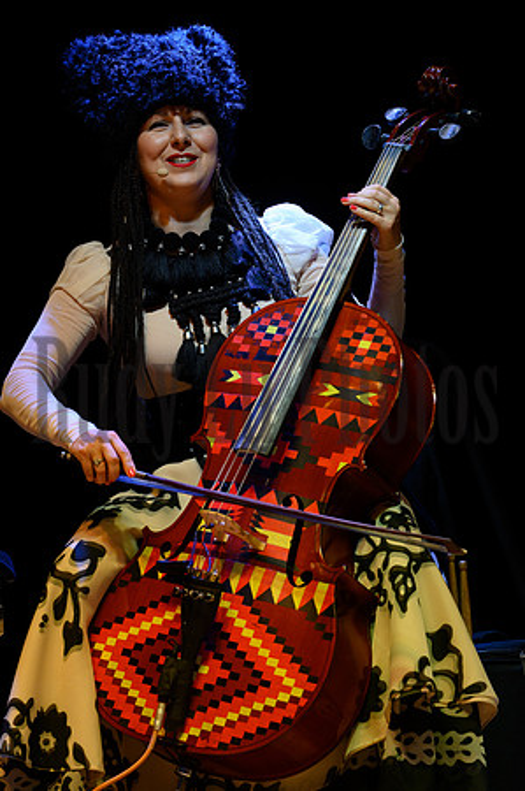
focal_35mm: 150
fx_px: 3289
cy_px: 396
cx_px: 262
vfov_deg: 13.7
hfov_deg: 9.1
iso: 1600
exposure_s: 1/200
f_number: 6.3
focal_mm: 150
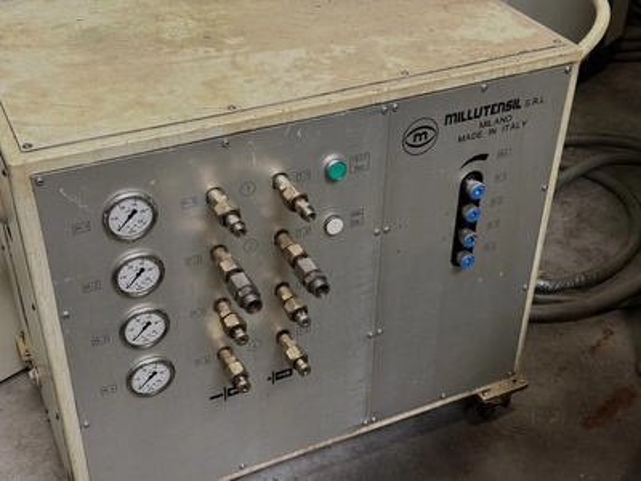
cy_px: 240
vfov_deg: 30.3
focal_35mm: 48
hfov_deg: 39.7
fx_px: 889
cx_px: 320
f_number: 1.78
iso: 250
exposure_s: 1/33
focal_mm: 6.76
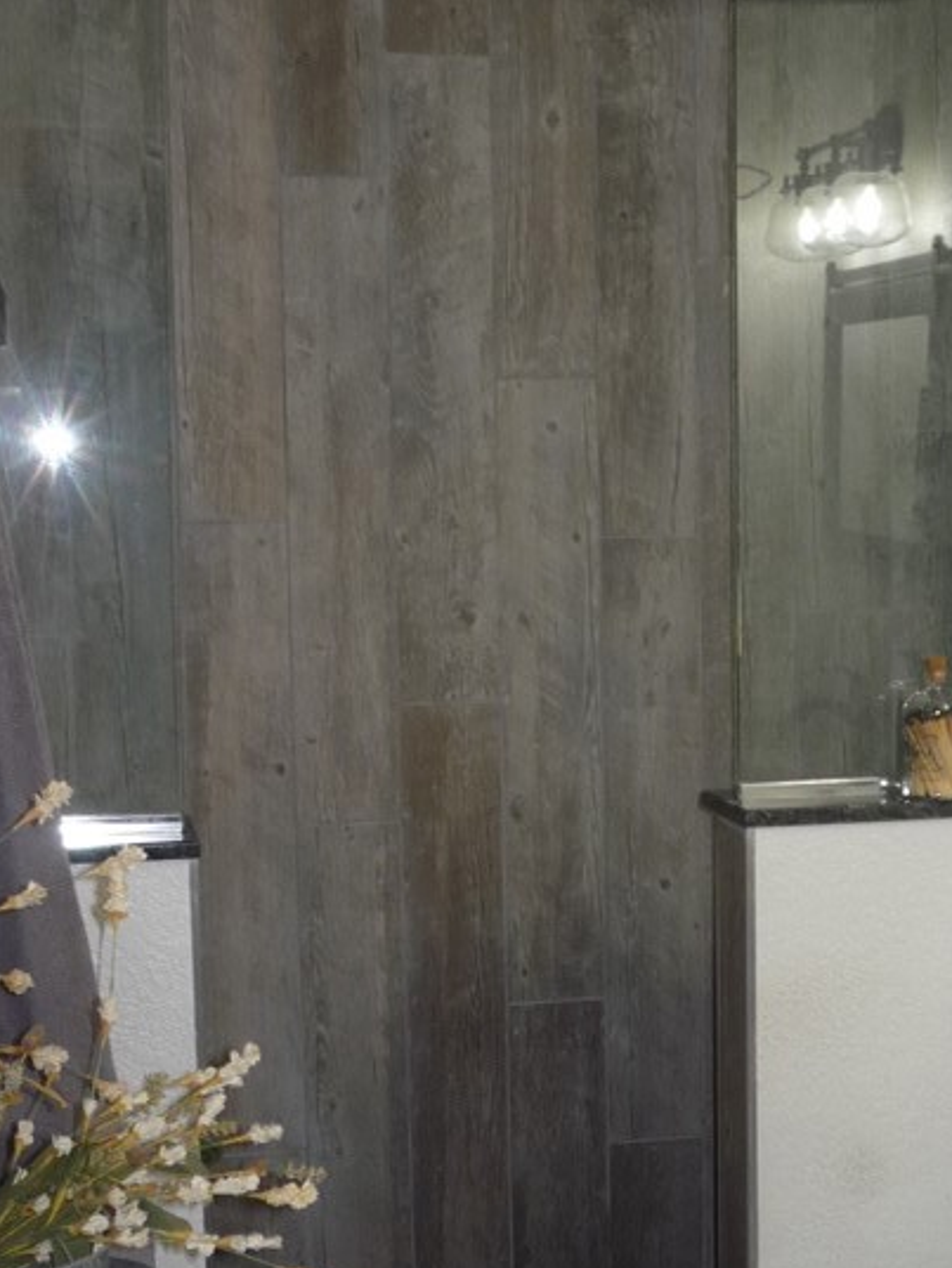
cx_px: 751
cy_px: 770
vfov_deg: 31.6
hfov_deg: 23.7
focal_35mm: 61
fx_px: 2236
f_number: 3.3
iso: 100
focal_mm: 5.2
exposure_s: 1/30
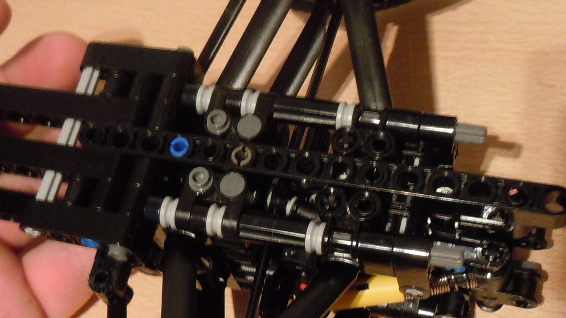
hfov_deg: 33.7
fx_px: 931
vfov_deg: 19.4
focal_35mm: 62
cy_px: 191
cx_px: 222
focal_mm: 5.4
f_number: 3.5
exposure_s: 1/5
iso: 400
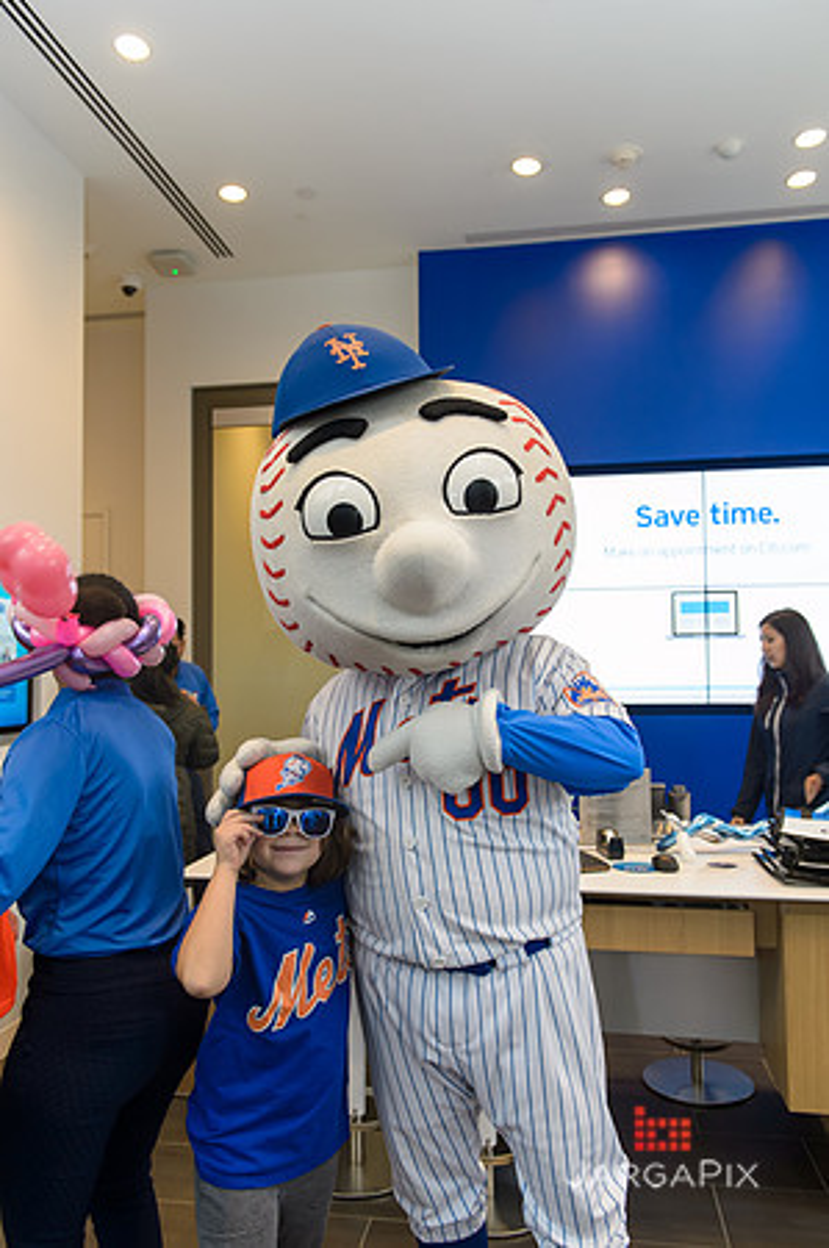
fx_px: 969
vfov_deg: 65.5
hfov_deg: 46.3
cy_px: 624
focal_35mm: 28
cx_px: 414
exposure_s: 1/100
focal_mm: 28
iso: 800
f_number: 3.5
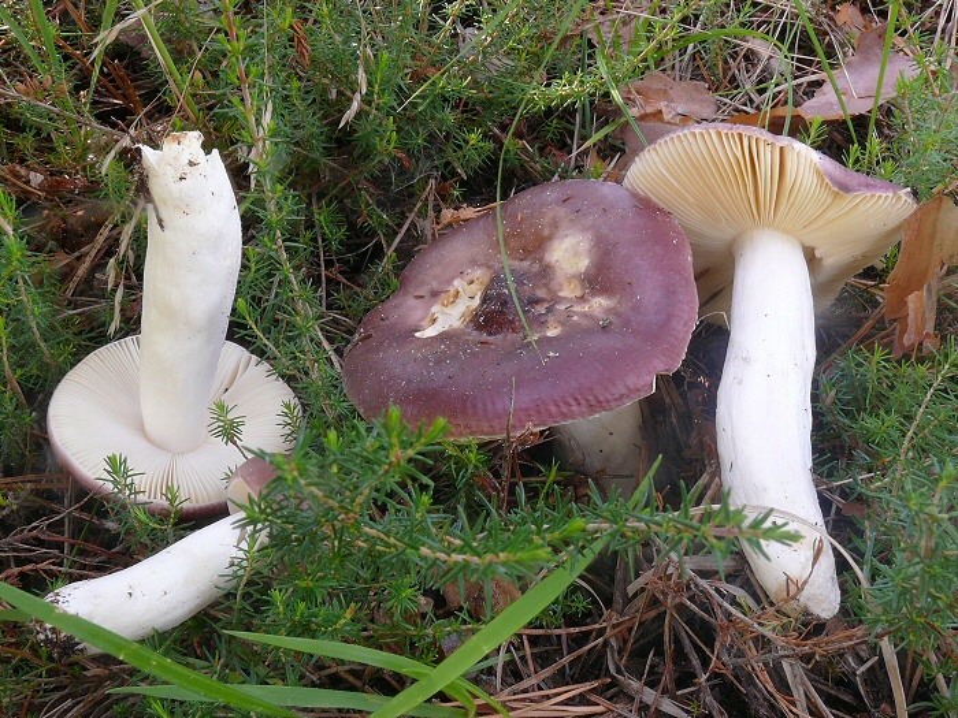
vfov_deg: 40.7
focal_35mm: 35
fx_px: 969
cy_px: 359
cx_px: 479
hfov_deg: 52.6
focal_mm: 7.4
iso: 100
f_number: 11
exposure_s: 1/2
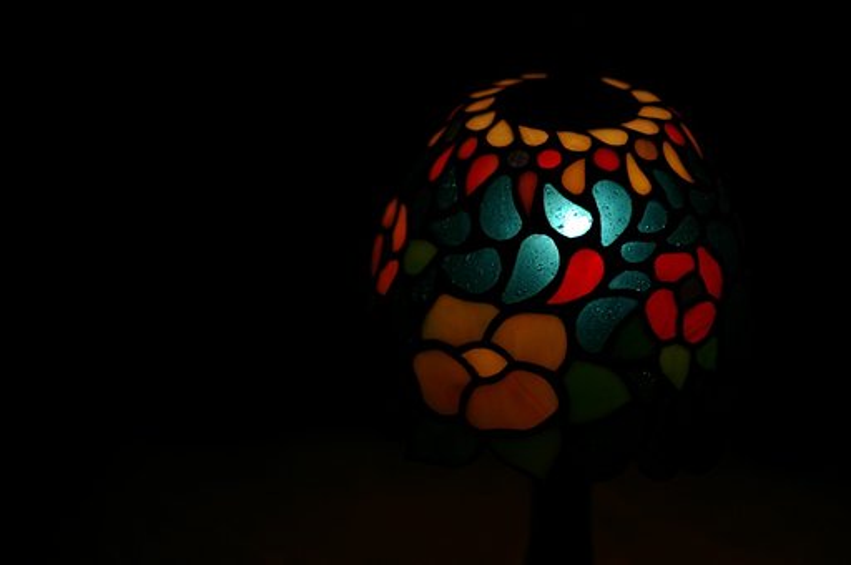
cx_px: 426
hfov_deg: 17.7
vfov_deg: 11.8
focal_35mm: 116
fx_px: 2727
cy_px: 282
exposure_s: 1/500
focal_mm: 77
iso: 200
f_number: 1.8
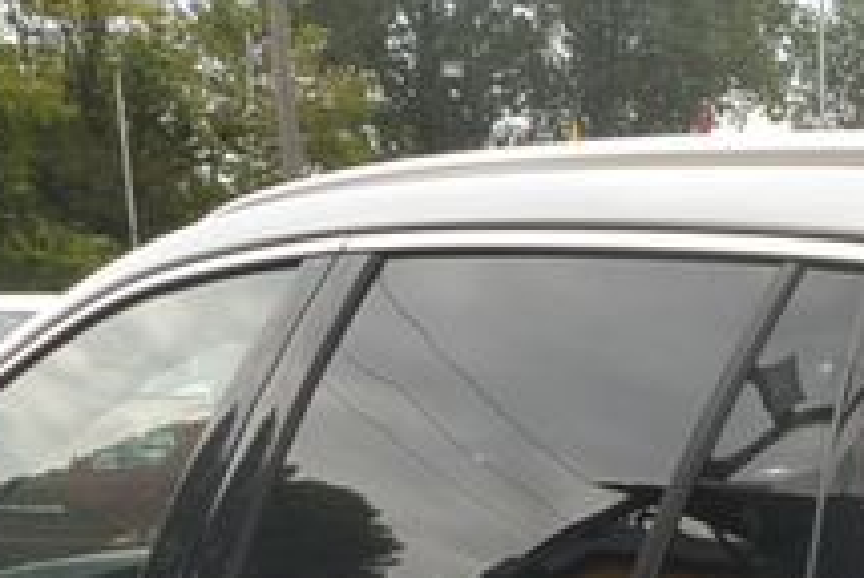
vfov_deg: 9.7
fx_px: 3098
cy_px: 1243
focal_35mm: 129
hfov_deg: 14.4
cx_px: 1425
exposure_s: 1/250
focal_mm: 10
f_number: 8
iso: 160
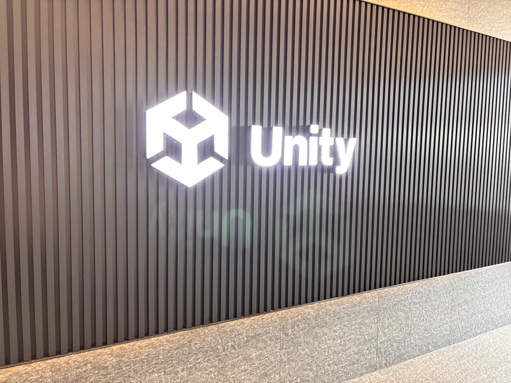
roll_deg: +0.1
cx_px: 256
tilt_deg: -3.8
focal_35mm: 26
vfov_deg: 53.1
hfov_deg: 67.3
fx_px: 384
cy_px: 192
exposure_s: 1/60
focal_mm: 5.96
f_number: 1.6
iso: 320
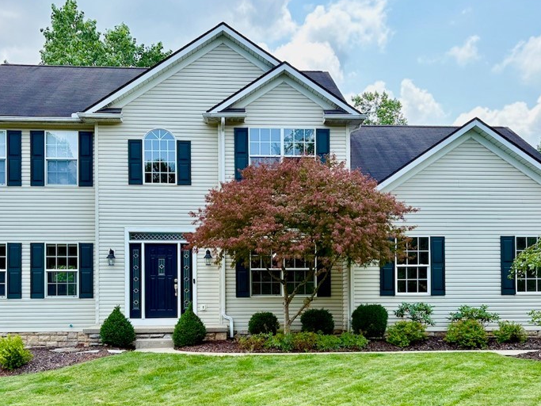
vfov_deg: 36.1
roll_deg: +0.7
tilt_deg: +1.2
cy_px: 294
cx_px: 263
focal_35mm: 39
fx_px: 609
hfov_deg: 47.9
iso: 64
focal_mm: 5.96
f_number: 1.6
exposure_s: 1/1287
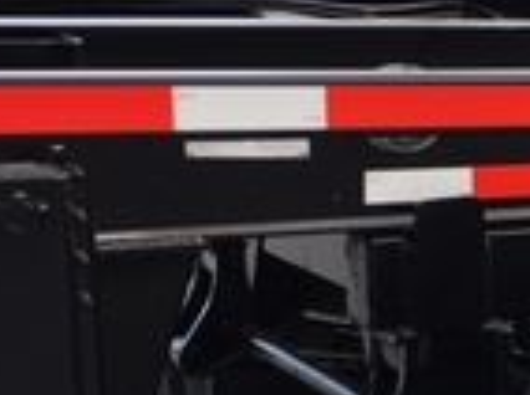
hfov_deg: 13.7
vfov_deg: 11.1
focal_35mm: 131
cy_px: 443
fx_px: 2002
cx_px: 896
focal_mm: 4.15
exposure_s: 1/227
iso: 25
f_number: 2.2
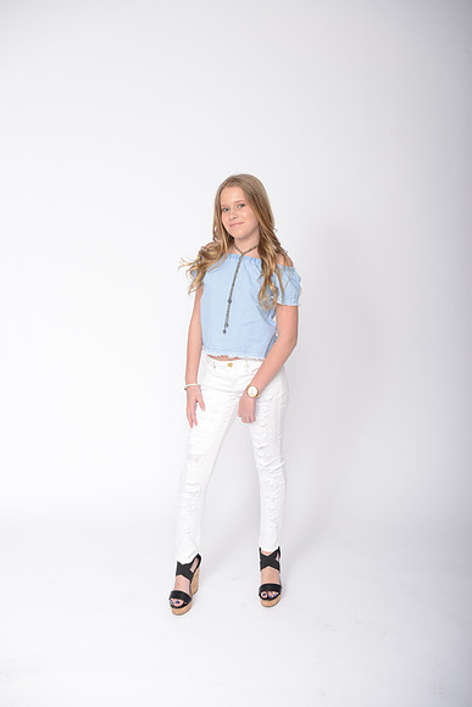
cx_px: 236
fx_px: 865
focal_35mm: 44
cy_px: 354
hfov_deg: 30.5
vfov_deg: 44.5
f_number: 8
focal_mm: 44
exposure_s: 1/250
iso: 200
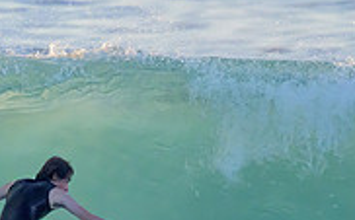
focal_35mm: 2605
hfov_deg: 0.8
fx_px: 25157
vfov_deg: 0.5
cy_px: 242
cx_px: 111
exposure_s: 1/1250
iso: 2800
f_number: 11
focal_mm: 800
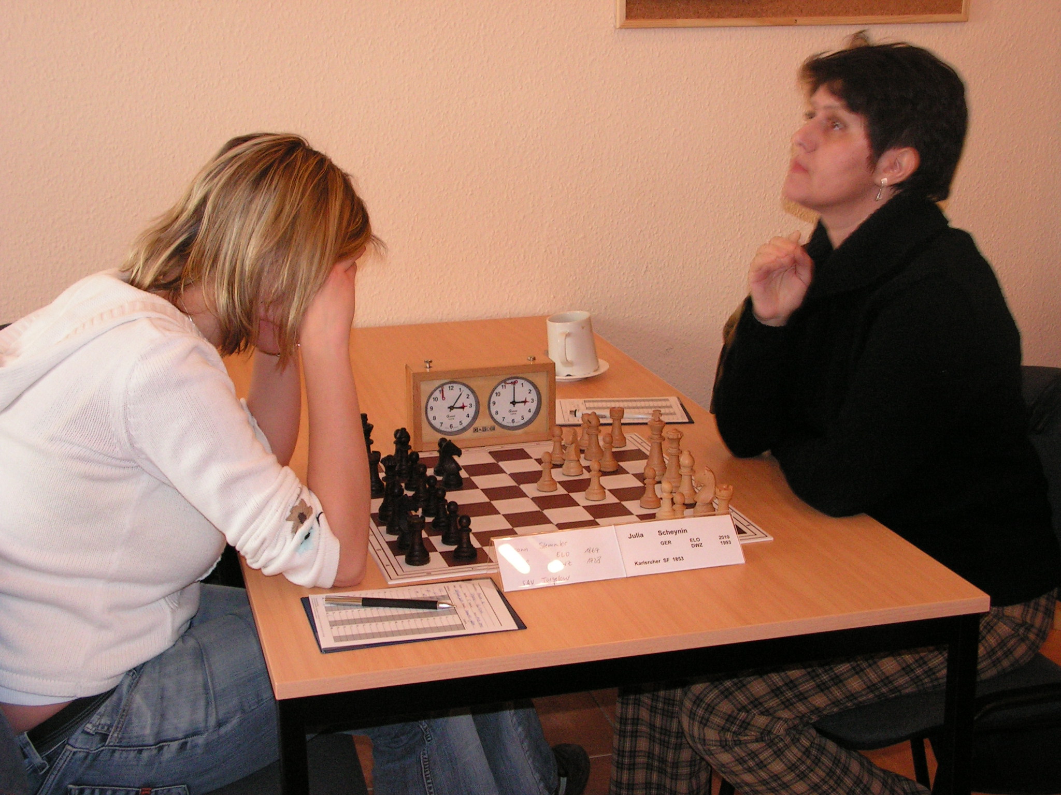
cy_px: 398
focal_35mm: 48
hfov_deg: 39.7
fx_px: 1471
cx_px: 530
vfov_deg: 30.3
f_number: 3.2
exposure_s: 1/40
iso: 200
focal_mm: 8.1
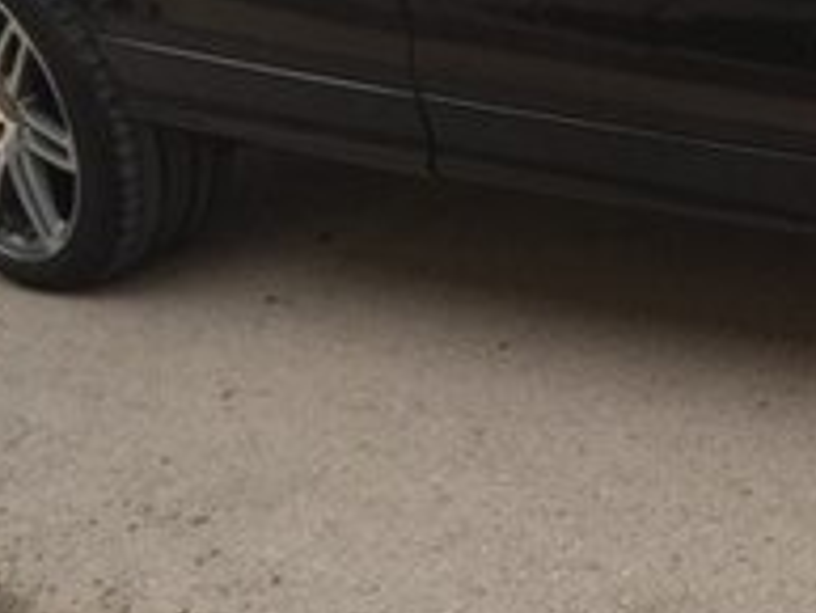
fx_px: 2335
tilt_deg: -14.5
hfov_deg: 18.4
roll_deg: +12.0
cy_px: -209
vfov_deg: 14.3
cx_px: 1065
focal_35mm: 99
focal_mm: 4.15
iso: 32
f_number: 2.2
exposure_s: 1/403
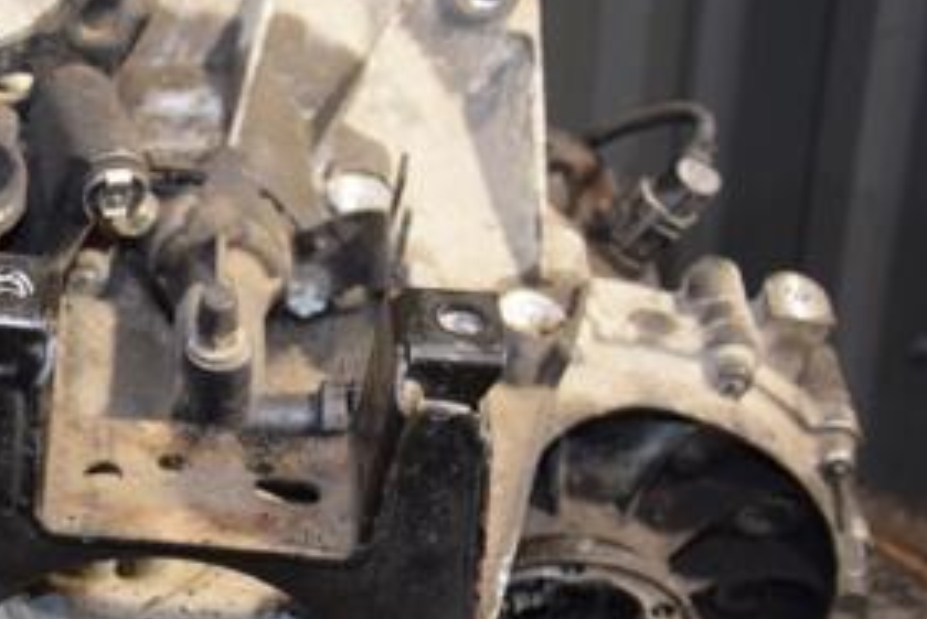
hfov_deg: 21.7
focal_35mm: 90
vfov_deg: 15.2
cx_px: -36
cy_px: 410
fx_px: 2319
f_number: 5
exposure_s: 1/60
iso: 800
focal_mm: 28
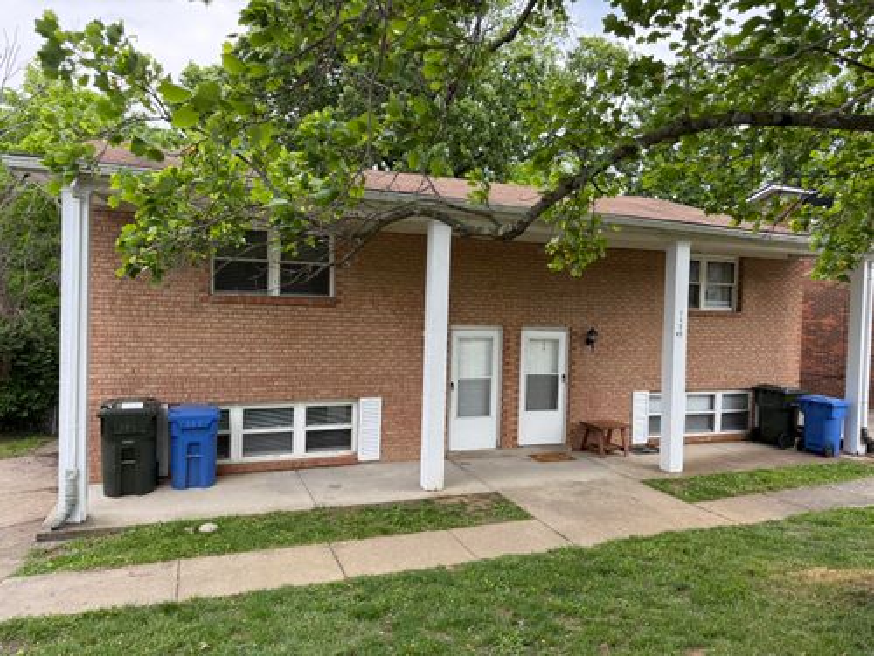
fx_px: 606
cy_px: 328
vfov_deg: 56.8
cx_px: 437
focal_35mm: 24
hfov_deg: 71.6
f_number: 1.78
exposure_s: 1/602
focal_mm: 6.76
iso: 100
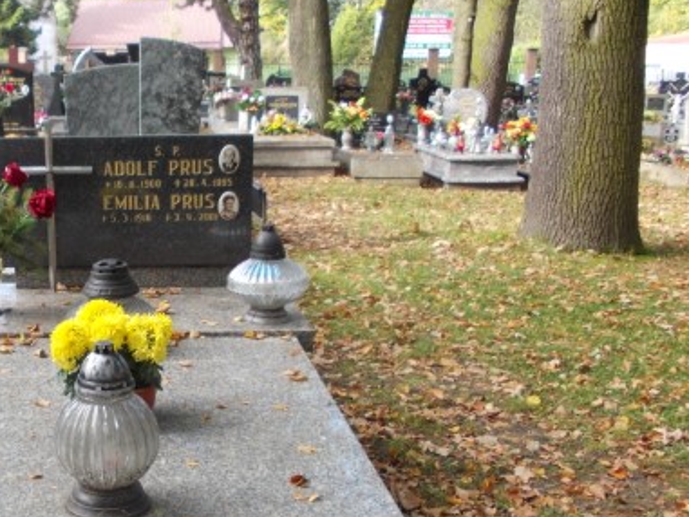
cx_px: 114
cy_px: 352
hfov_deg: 38.5
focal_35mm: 47
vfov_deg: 30.6
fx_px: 936
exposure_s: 1/100
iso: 80
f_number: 2.7
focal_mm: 4
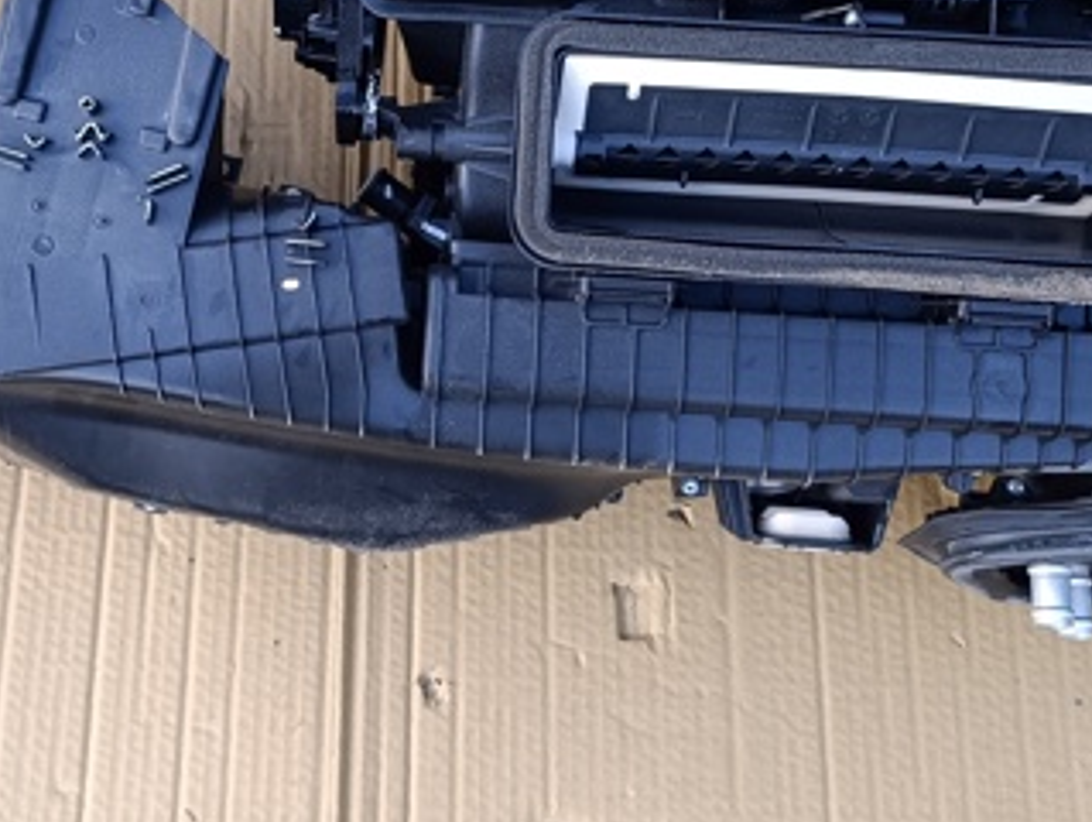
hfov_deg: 40.9
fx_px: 1453
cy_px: 257
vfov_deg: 31.3
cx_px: 402
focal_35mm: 46
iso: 640
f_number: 1.7
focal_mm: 6.11
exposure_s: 1/100
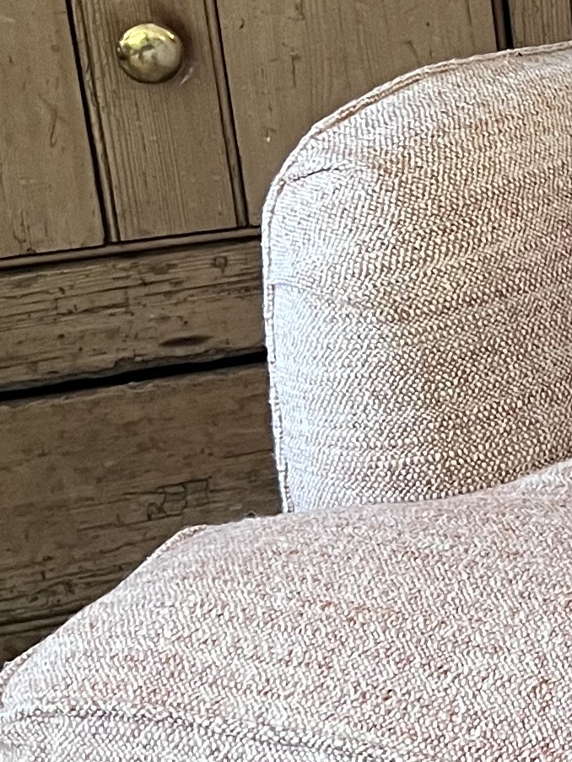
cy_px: 347
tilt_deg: -19.7
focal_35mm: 116
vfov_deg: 17.0
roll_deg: +2.1
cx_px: 1050
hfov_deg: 11.7
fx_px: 2556
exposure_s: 1/59
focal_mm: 5.7
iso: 320
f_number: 1.5
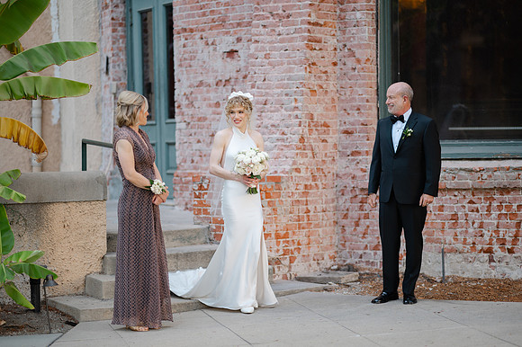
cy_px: 174
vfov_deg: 13.0
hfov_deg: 19.5
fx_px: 1522
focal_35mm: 105
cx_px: 261
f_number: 1.4
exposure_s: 1/800
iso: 100
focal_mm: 105
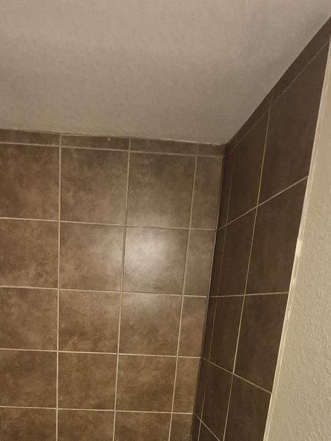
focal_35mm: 26
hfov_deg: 52.0
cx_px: 110
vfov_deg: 57.9
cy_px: 396
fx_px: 331
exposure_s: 1/60
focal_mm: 1.74
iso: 1000
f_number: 2.2
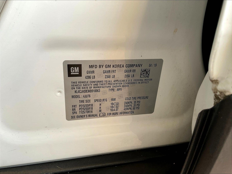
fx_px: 194
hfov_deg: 61.7
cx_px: 116
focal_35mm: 29
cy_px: 87
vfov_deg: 48.2
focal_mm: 3
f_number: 1.8
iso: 40
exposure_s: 1/122
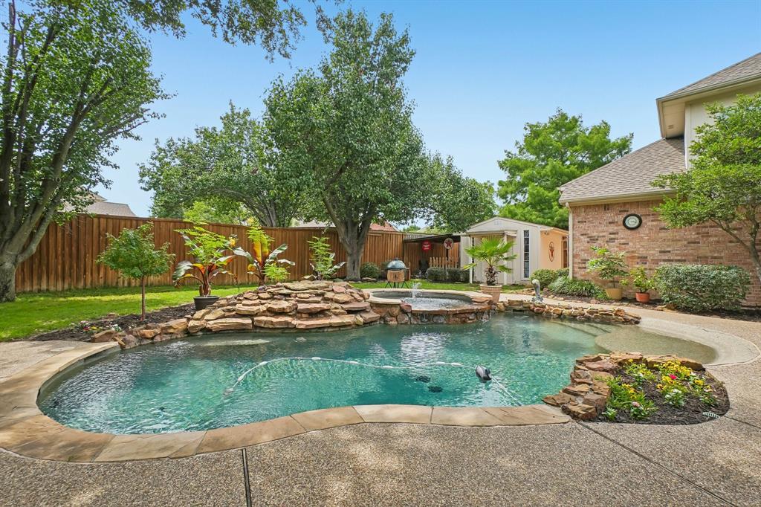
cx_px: 380
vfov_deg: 77.3
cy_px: 254
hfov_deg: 100.4
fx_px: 317
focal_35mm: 15
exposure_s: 1/500
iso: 400
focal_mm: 10
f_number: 8
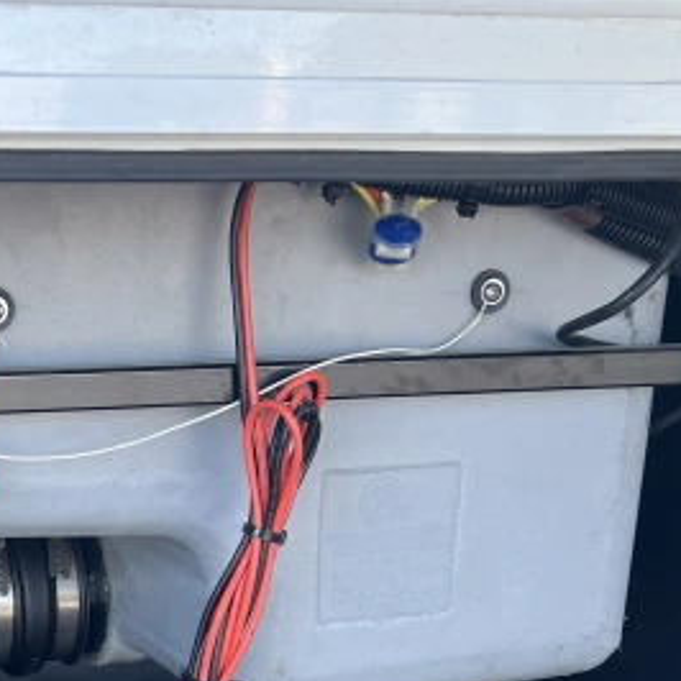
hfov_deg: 24.0
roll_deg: +0.7
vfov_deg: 23.9
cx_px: 10
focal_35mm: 69
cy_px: 684
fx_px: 1536
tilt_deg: -17.4
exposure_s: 1/233
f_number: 1.5
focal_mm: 5.7
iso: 40
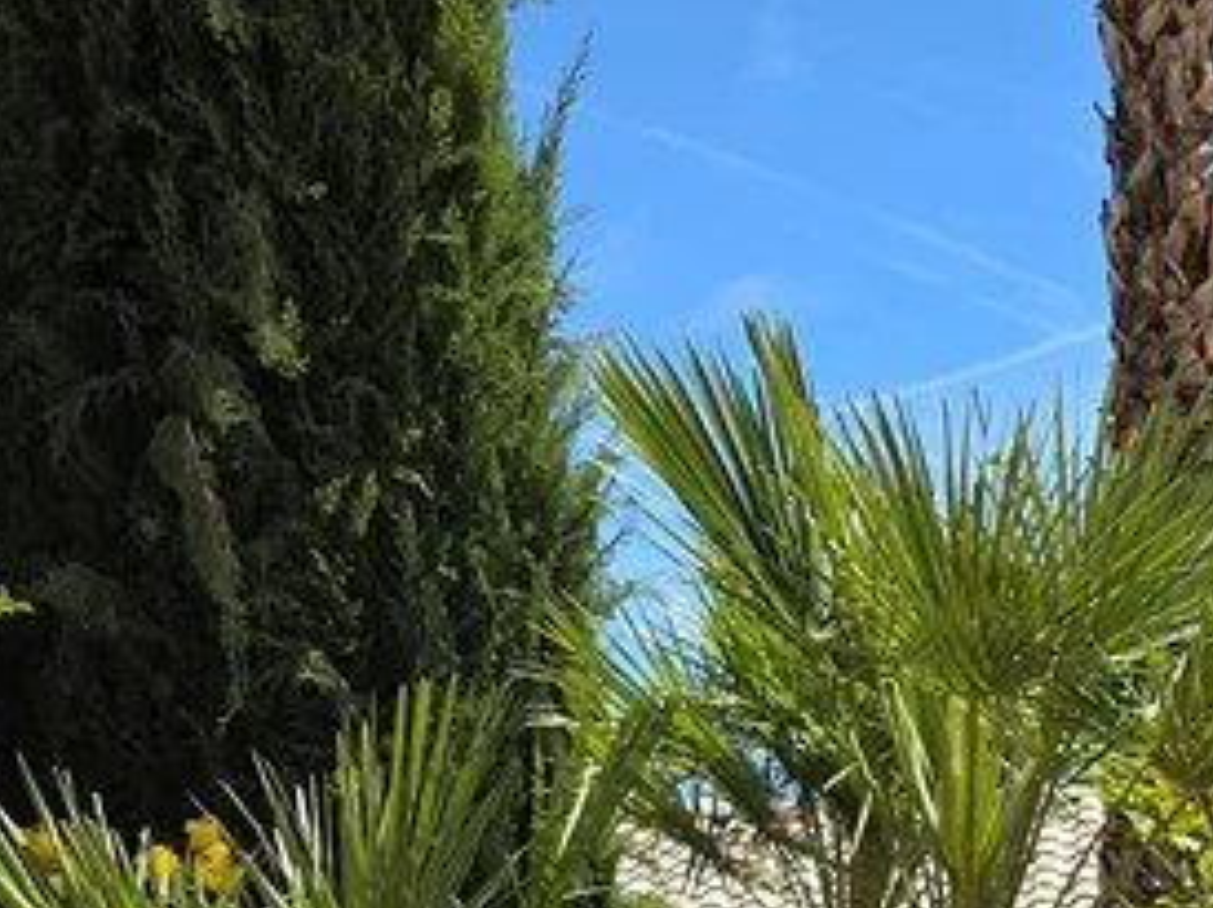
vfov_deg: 15.8
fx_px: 3011
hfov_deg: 22.0
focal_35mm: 86
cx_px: 1173
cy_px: 1338
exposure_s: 1/3829
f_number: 1.8
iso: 80
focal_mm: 5.4
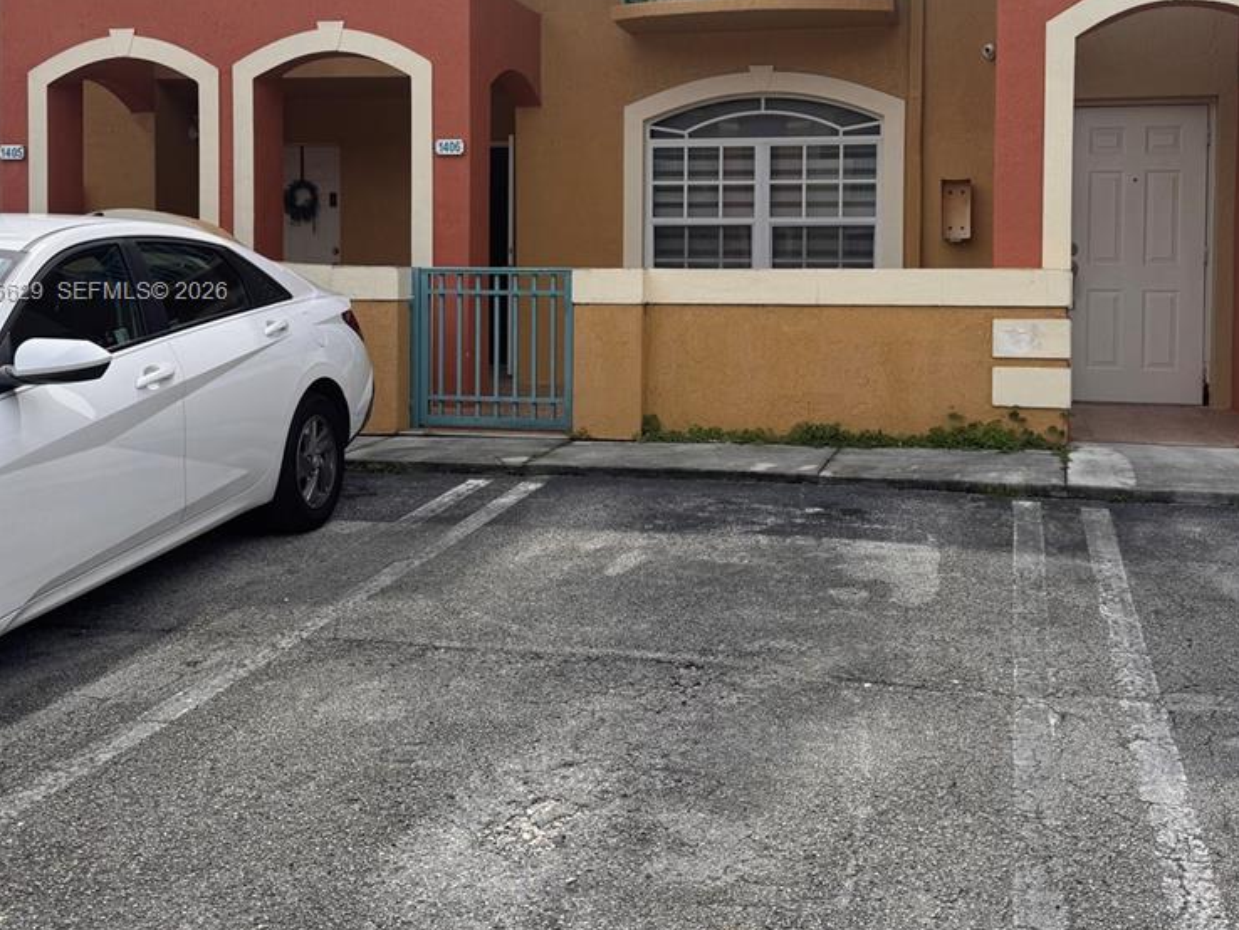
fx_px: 1396
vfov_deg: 36.4
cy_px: 294
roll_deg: +0.0
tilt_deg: -0.6
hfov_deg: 47.8
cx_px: 673
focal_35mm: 39
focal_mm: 6.76
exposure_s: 1/4049
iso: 80
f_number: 1.78
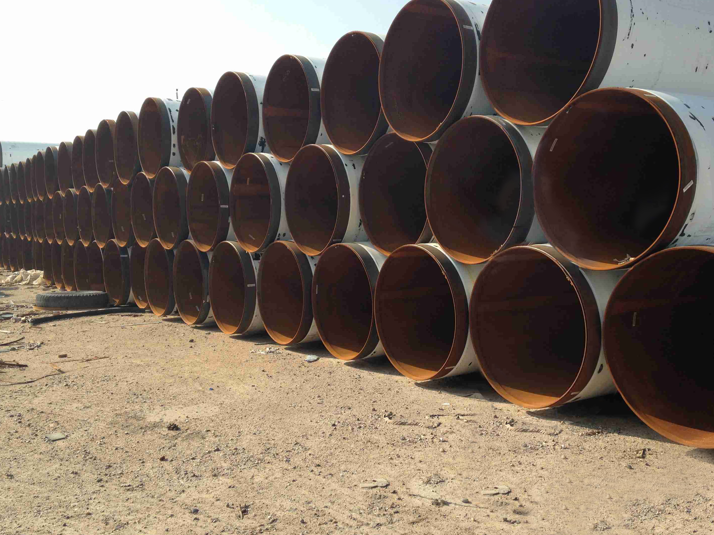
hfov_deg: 51.4
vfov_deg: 39.6
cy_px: 252
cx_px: 363
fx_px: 743
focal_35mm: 36
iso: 50
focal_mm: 4.12
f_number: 2.4
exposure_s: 1/1205
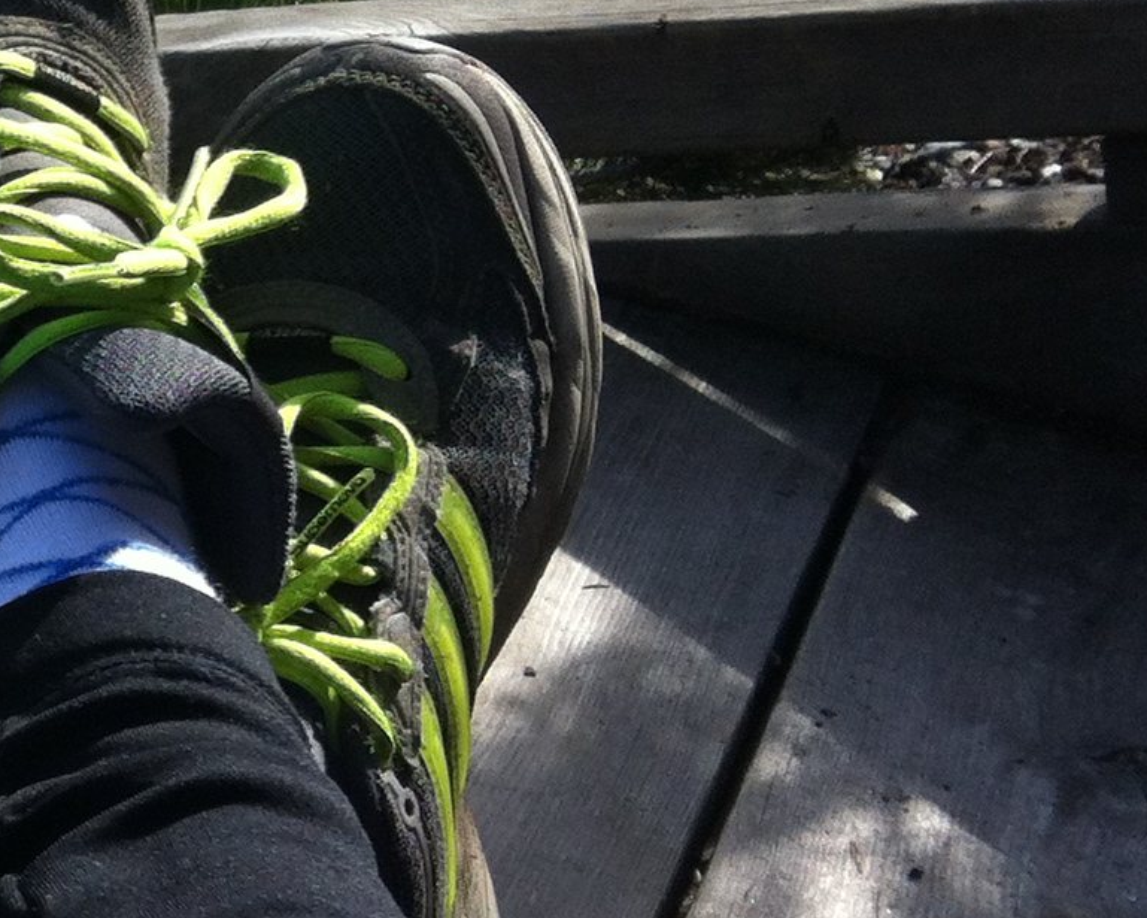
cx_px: -649
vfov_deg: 13.4
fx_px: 3903
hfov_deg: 15.3
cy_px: 336
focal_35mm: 115
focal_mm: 3.85
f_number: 2.8
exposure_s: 1/794
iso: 80
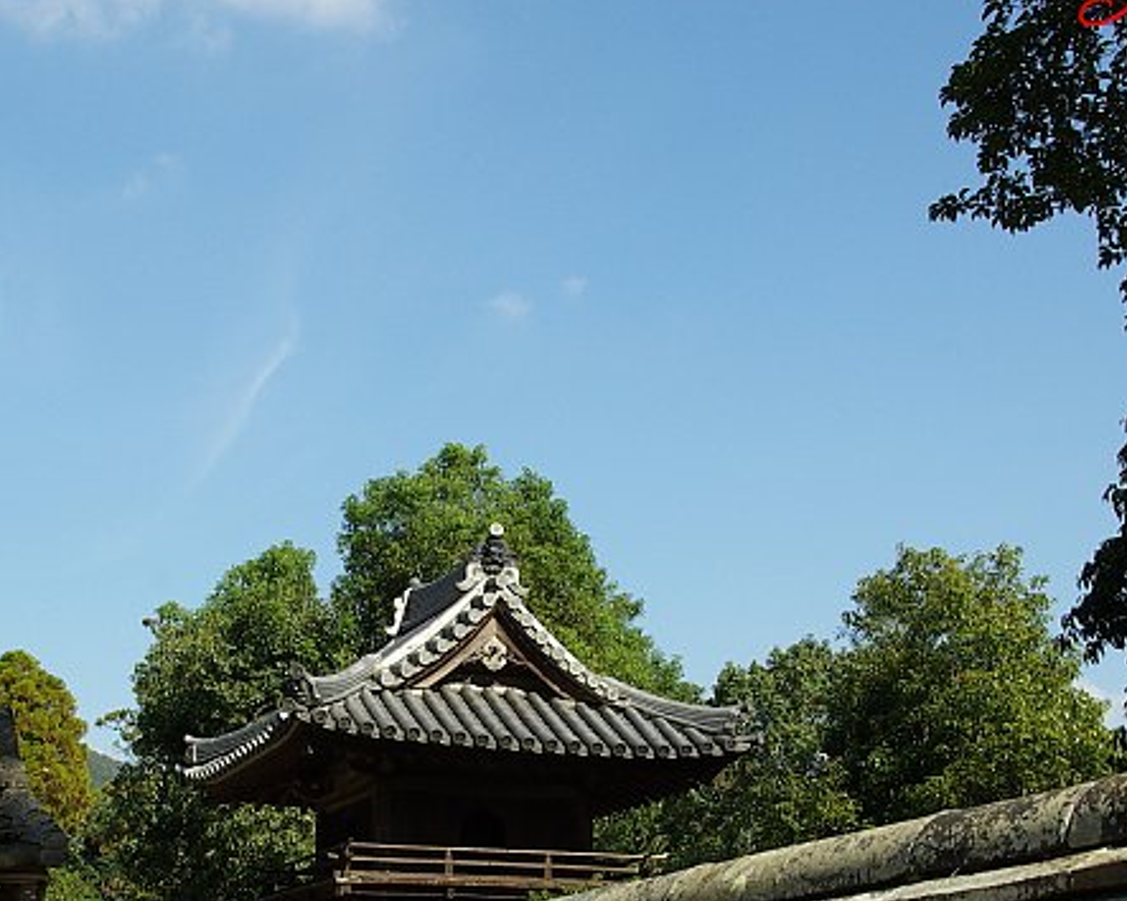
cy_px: 678
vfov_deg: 21.6
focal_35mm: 70
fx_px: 2334
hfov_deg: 27.1
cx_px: 478
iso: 100
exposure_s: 1/100
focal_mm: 22
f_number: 10
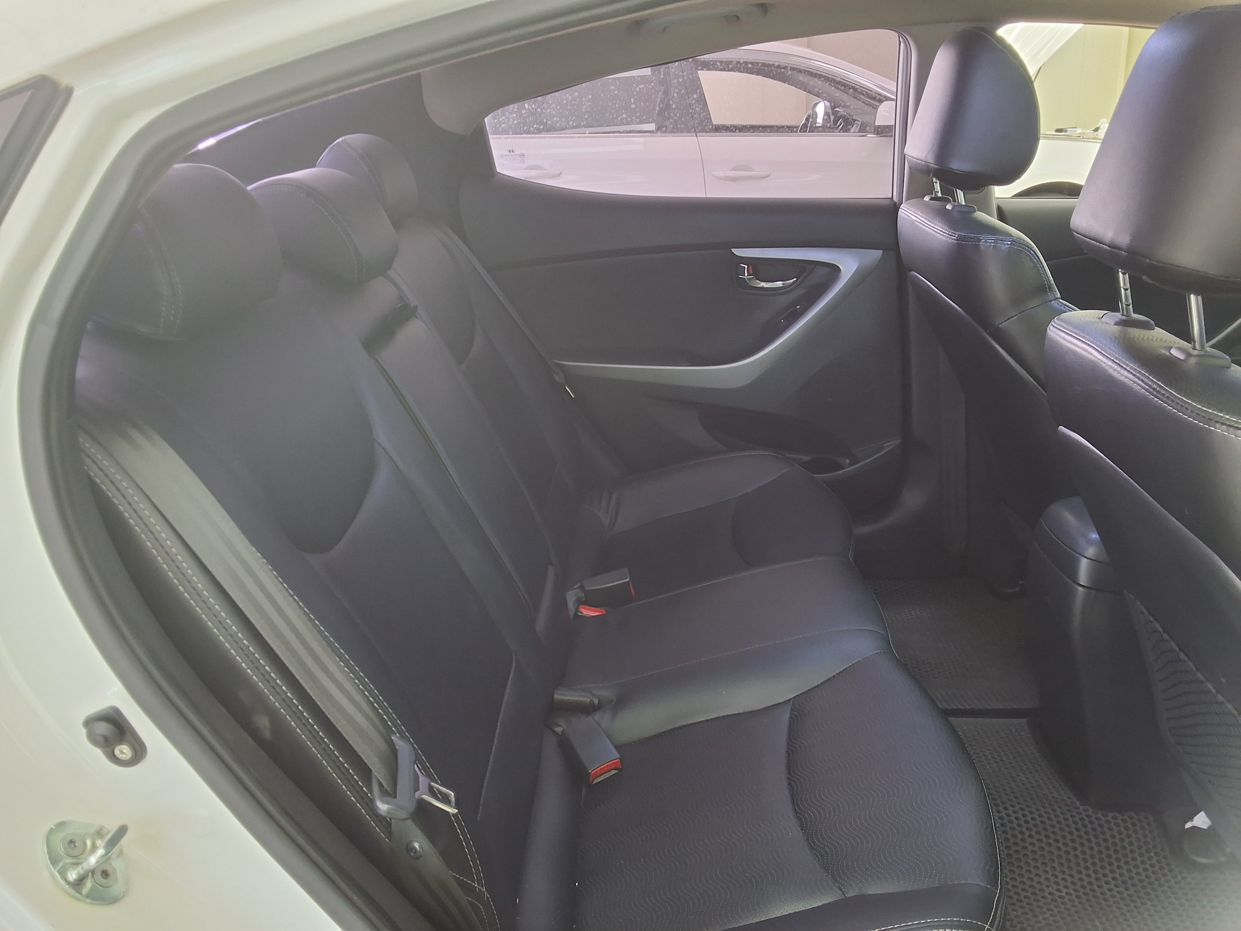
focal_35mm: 28
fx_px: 1004
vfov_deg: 49.7
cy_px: 466
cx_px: 620
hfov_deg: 63.4
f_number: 1.9
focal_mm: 2.91
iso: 100
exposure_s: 1/40
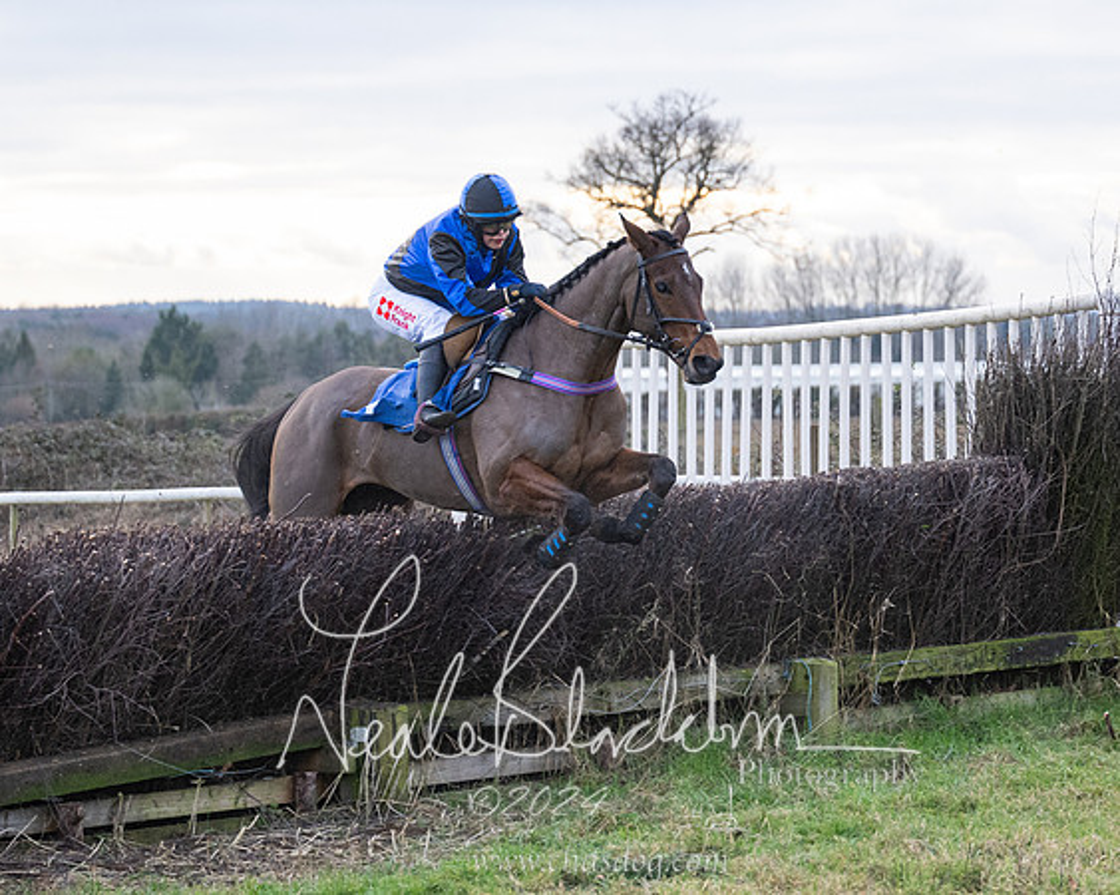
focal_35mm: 136
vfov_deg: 11.3
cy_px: 489
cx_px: 544
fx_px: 4516
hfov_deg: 14.1
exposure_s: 1/1250
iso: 800
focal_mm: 70
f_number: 2.8
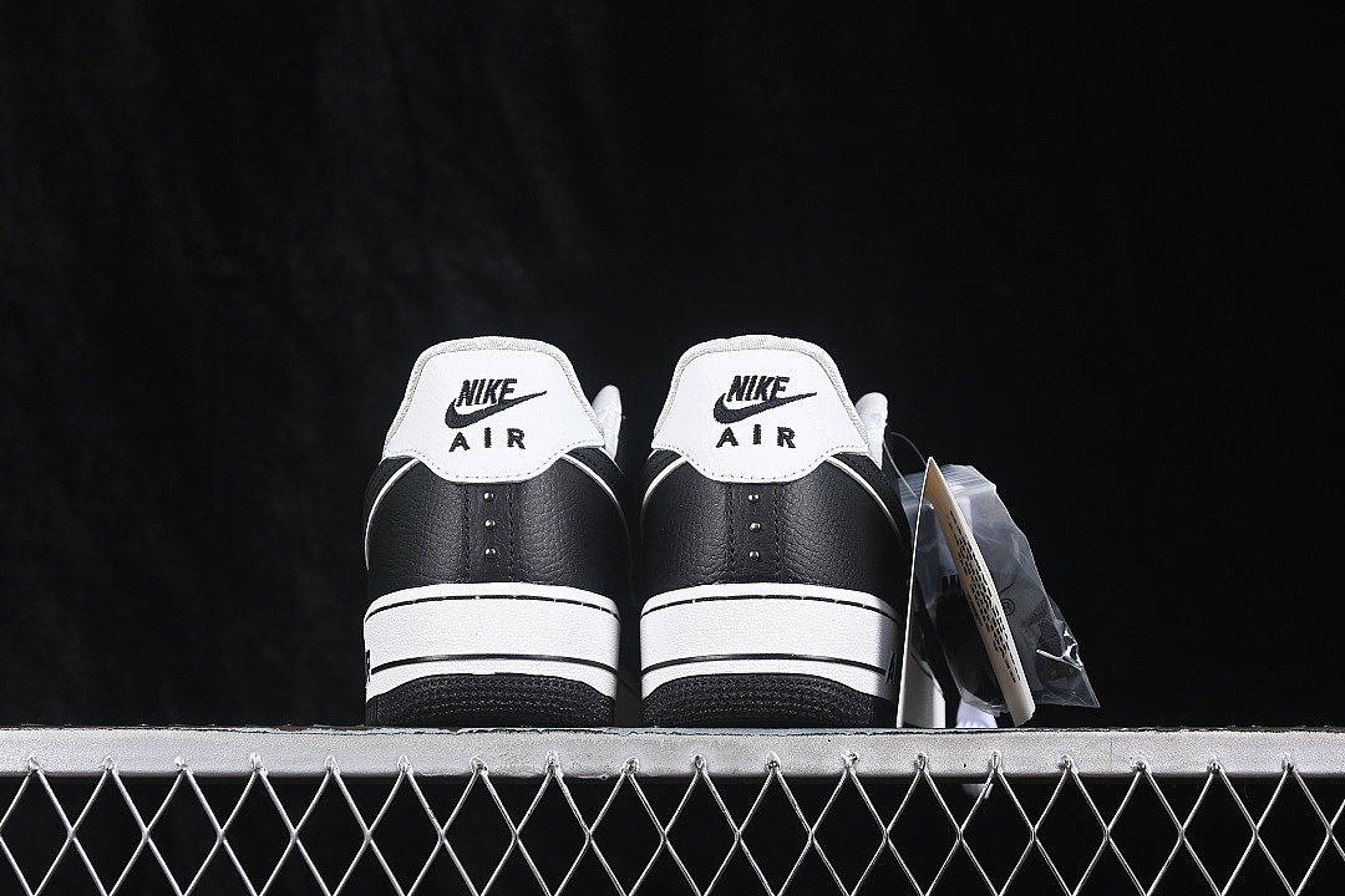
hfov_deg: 27.0
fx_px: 2802
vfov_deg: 18.2
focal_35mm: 75
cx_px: 672
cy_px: 448
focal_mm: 50
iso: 160
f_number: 6.3
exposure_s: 1/60
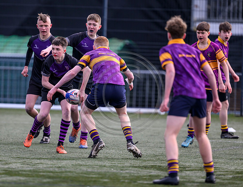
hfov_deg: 3.8
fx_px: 3705
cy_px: 111
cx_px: 76
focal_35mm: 523
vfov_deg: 2.9
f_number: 3.2
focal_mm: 400
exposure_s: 1/3200
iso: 500
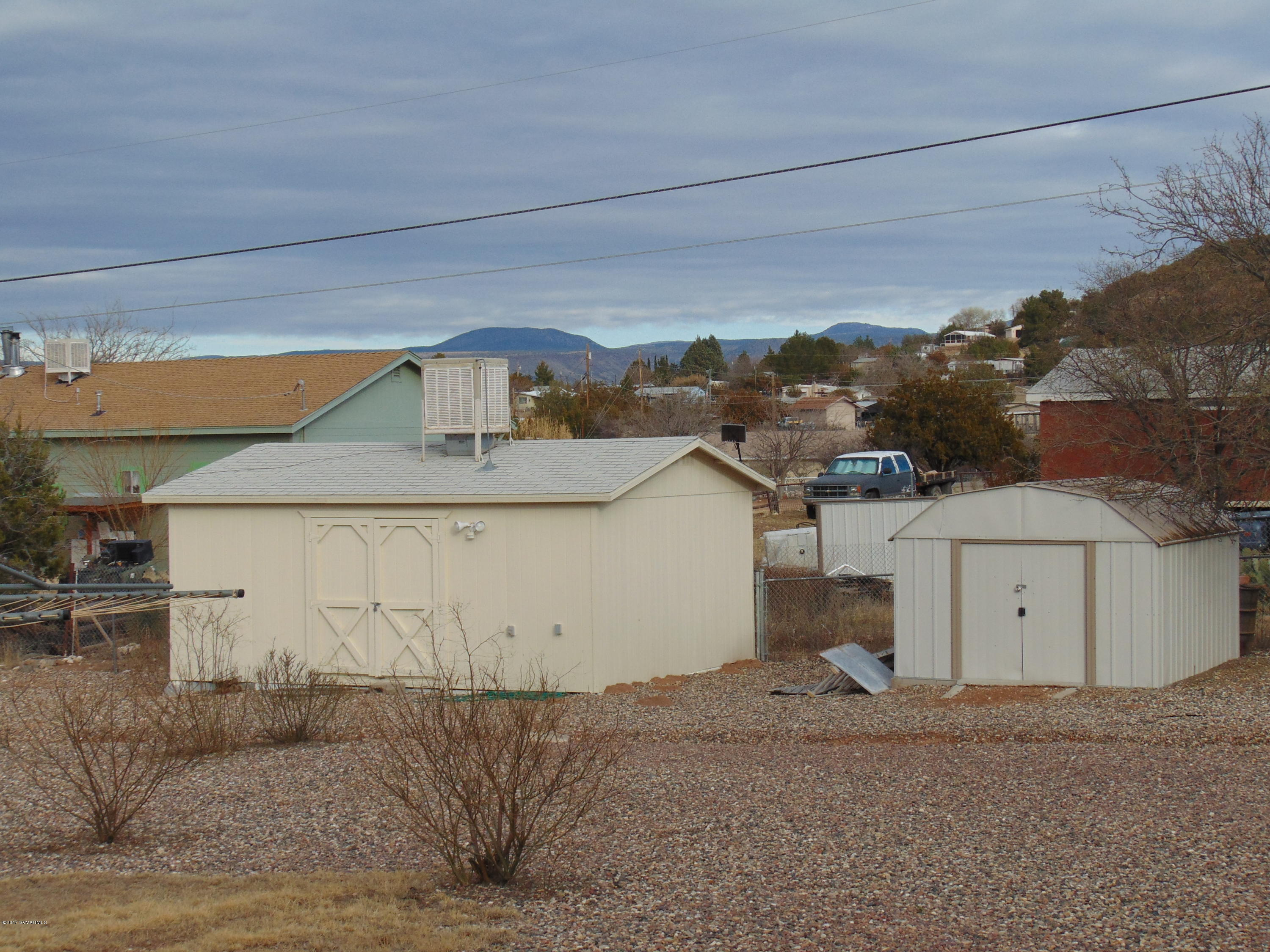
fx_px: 2605
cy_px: 476
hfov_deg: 27.4
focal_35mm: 71
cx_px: 635
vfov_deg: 20.7
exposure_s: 1/160
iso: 80
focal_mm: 12.8
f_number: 9.6
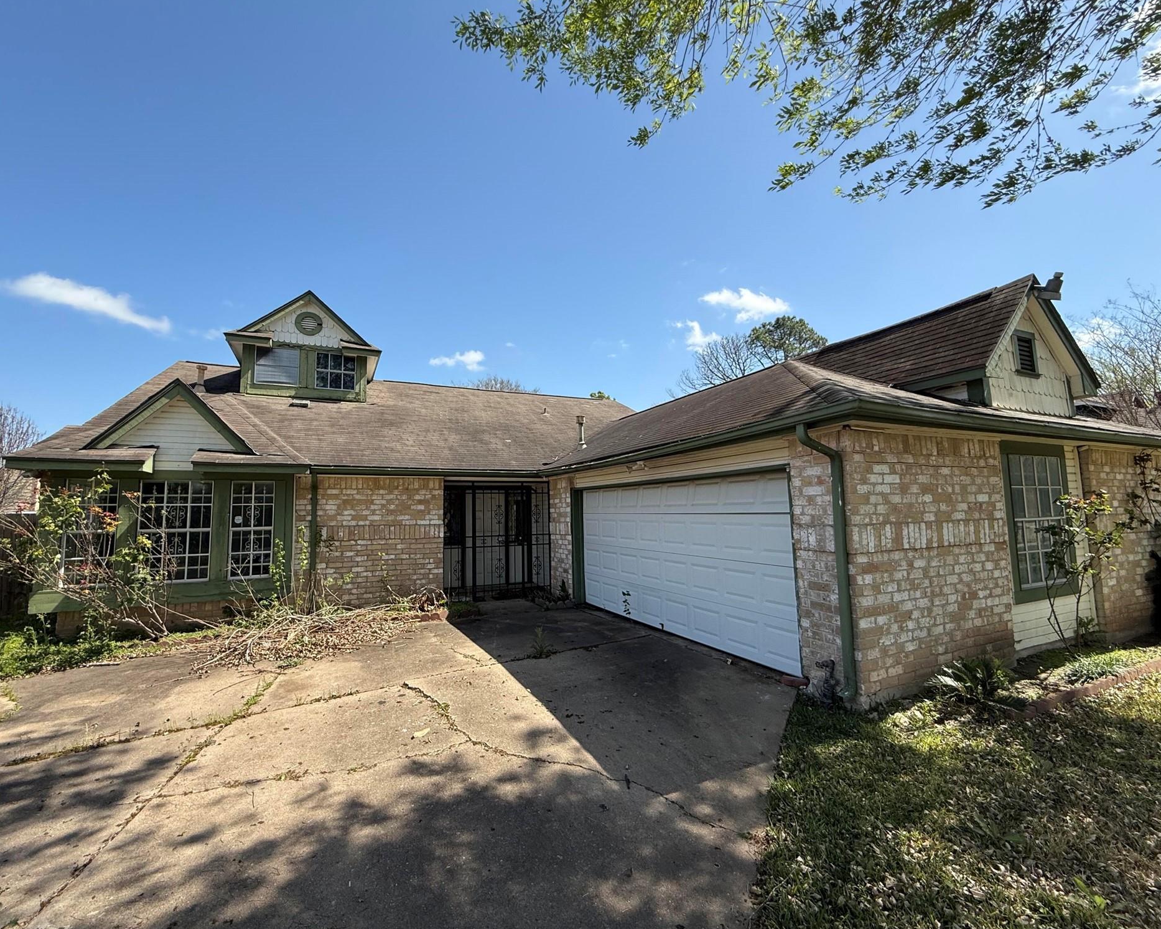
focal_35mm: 15
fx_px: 515
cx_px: 567
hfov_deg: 96.8
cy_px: 464
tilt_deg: +6.2
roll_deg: +1.3
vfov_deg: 84.0
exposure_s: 1/1235
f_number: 2.2
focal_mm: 2.22
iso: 50
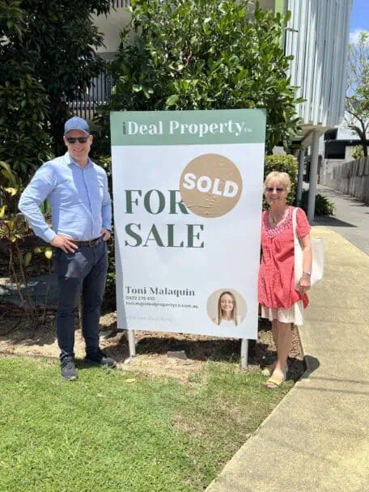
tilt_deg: -8.2
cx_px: 184
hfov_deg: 53.1
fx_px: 370
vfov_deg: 67.3
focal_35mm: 26
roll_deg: -2.2
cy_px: 246
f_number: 1.5
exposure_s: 1/4444
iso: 50
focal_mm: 5.7
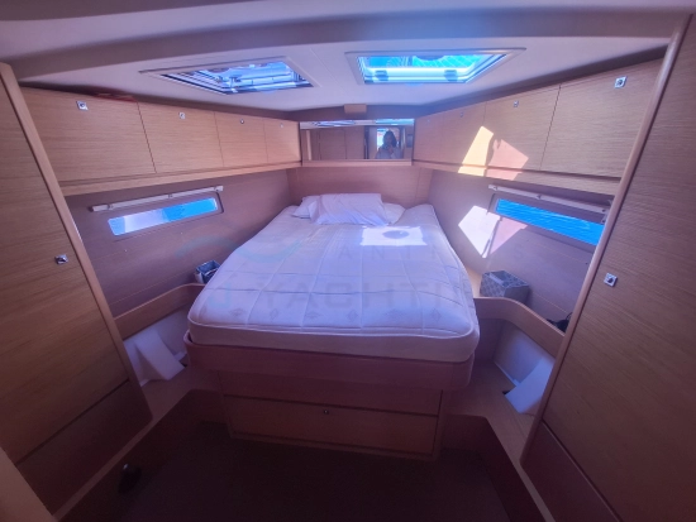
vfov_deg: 90.0
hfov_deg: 106.2
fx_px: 261
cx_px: 348
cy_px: 261
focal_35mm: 13
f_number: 2.2
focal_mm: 1.74
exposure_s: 1/111
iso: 40
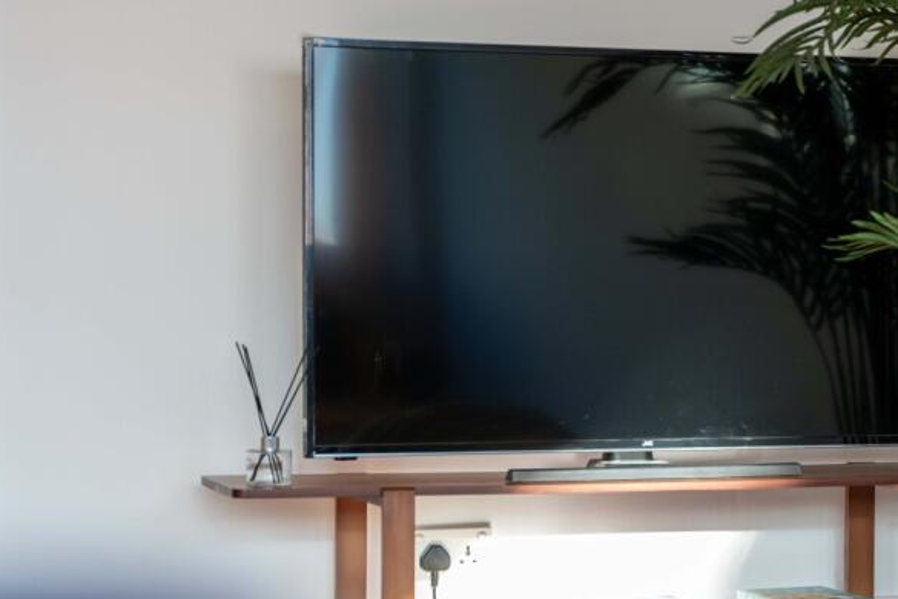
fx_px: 2654
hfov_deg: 19.1
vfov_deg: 12.9
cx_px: 669
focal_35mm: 106
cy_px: 328
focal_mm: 60.8
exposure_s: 1/200
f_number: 2.8
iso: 640
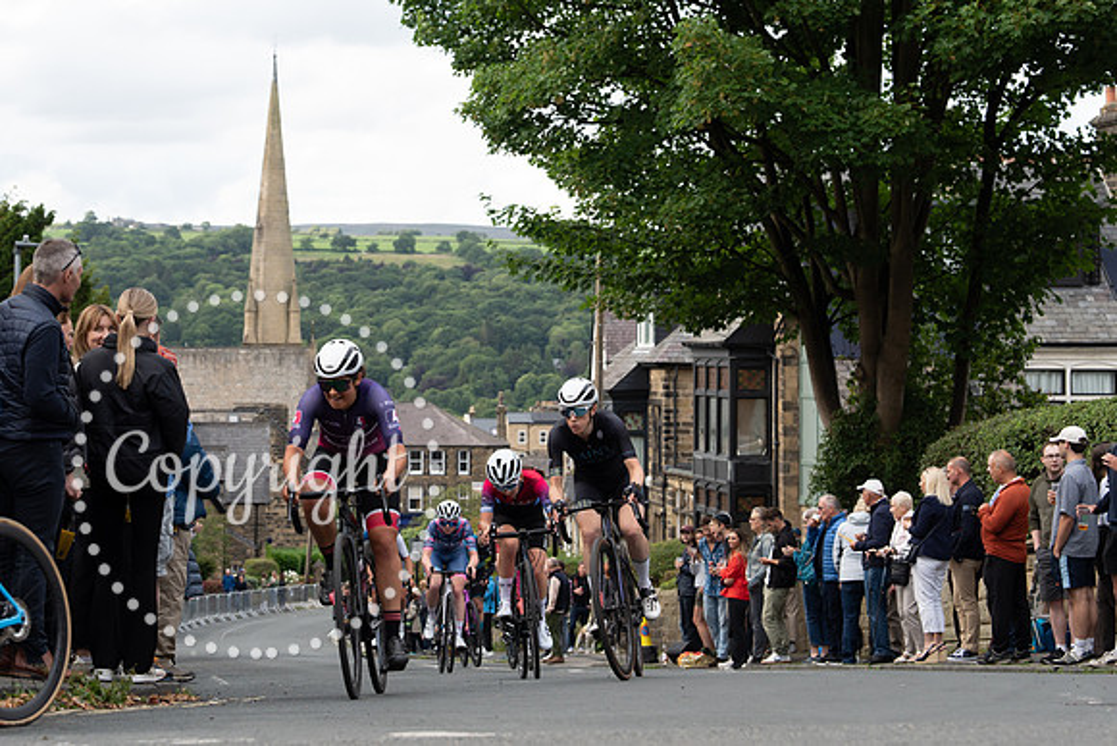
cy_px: 201
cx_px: 456
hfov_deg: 24.3
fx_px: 2585
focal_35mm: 83
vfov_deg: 16.3
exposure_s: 1/500
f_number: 4
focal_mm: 56
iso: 500
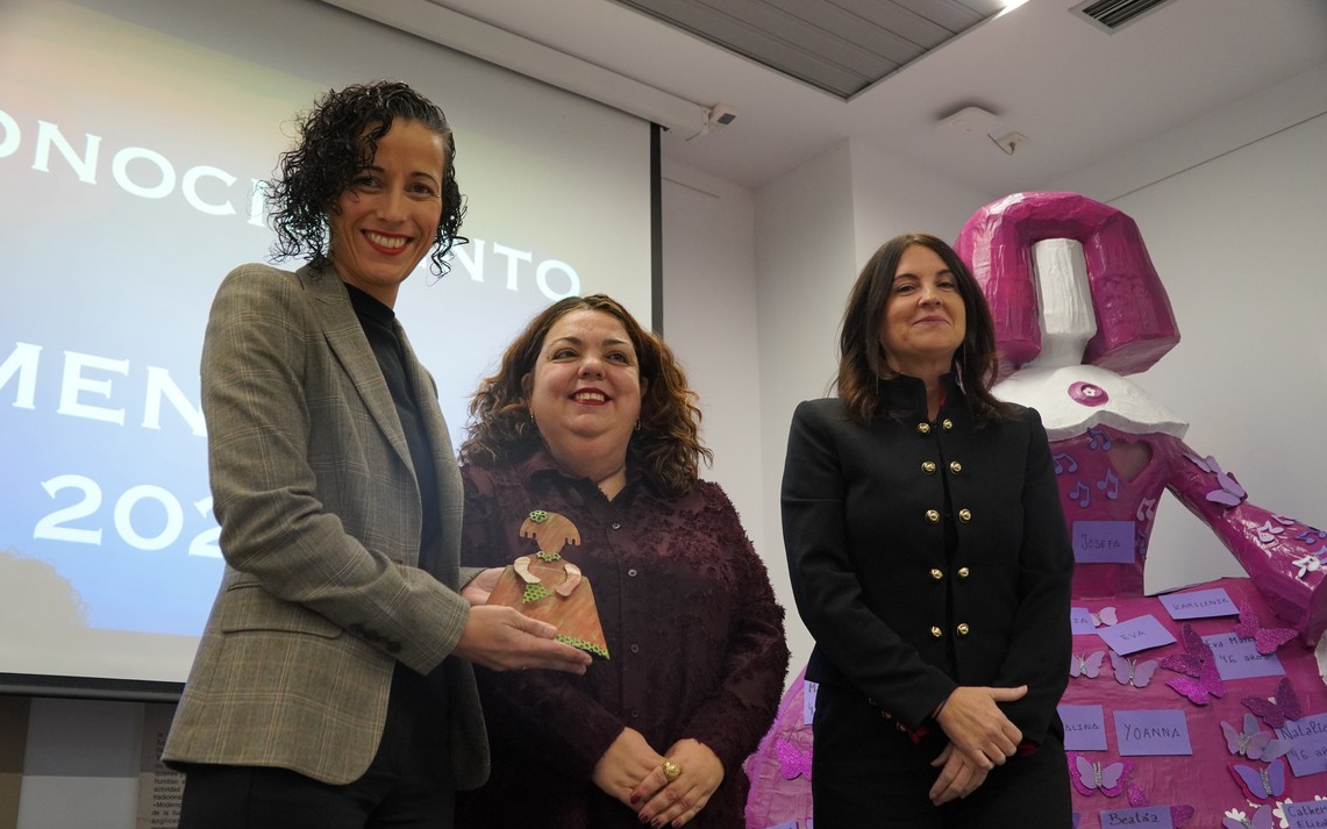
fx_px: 1284
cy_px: 435
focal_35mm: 36
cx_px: 662
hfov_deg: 54.6
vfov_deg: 35.8
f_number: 4
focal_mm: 23
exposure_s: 1/160
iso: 1600
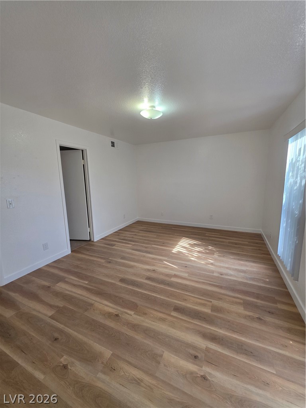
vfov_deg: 106.2
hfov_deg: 89.9
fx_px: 153
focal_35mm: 13
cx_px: 153
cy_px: 204
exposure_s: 1/120
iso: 100
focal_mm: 2.2
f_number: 1.9
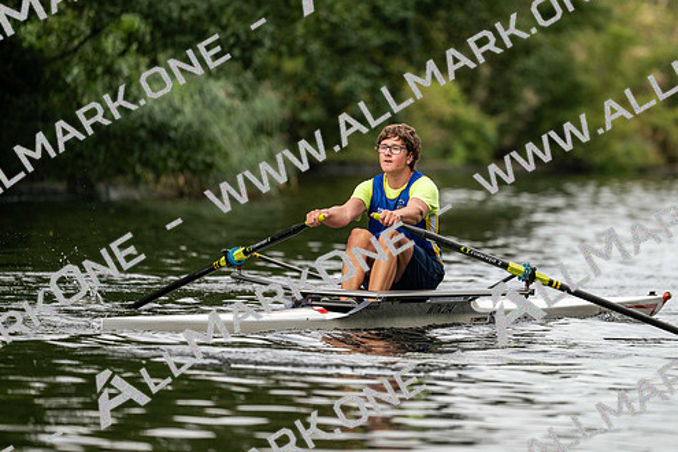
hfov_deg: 4.4
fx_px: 8832
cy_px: 217
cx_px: 374
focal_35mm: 469
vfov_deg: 2.9
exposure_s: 1/2500
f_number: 4.5
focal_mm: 400
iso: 720
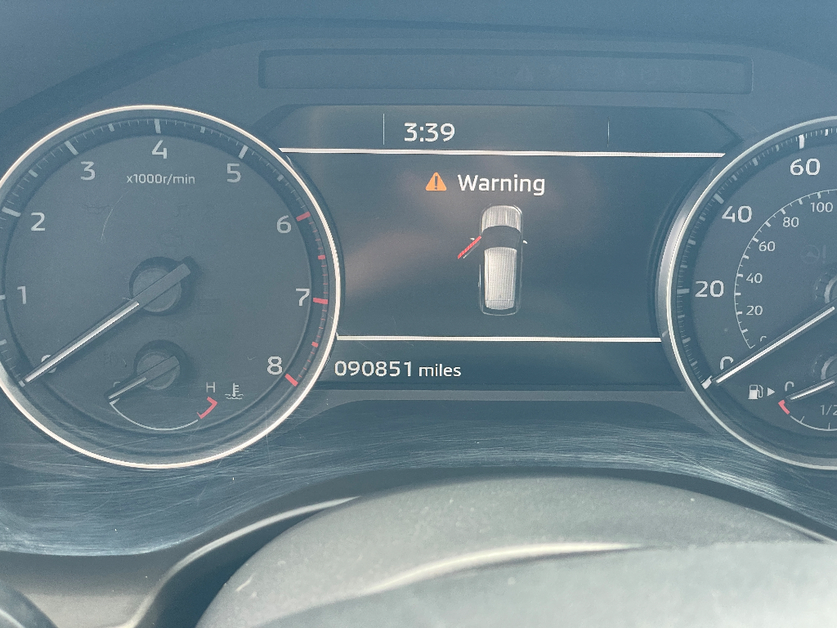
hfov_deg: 36.8
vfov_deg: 28.0
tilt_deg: -29.3
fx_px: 1257
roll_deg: -0.8
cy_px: 314
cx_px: 418
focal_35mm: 52
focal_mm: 6
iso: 100
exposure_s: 1/99
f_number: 2
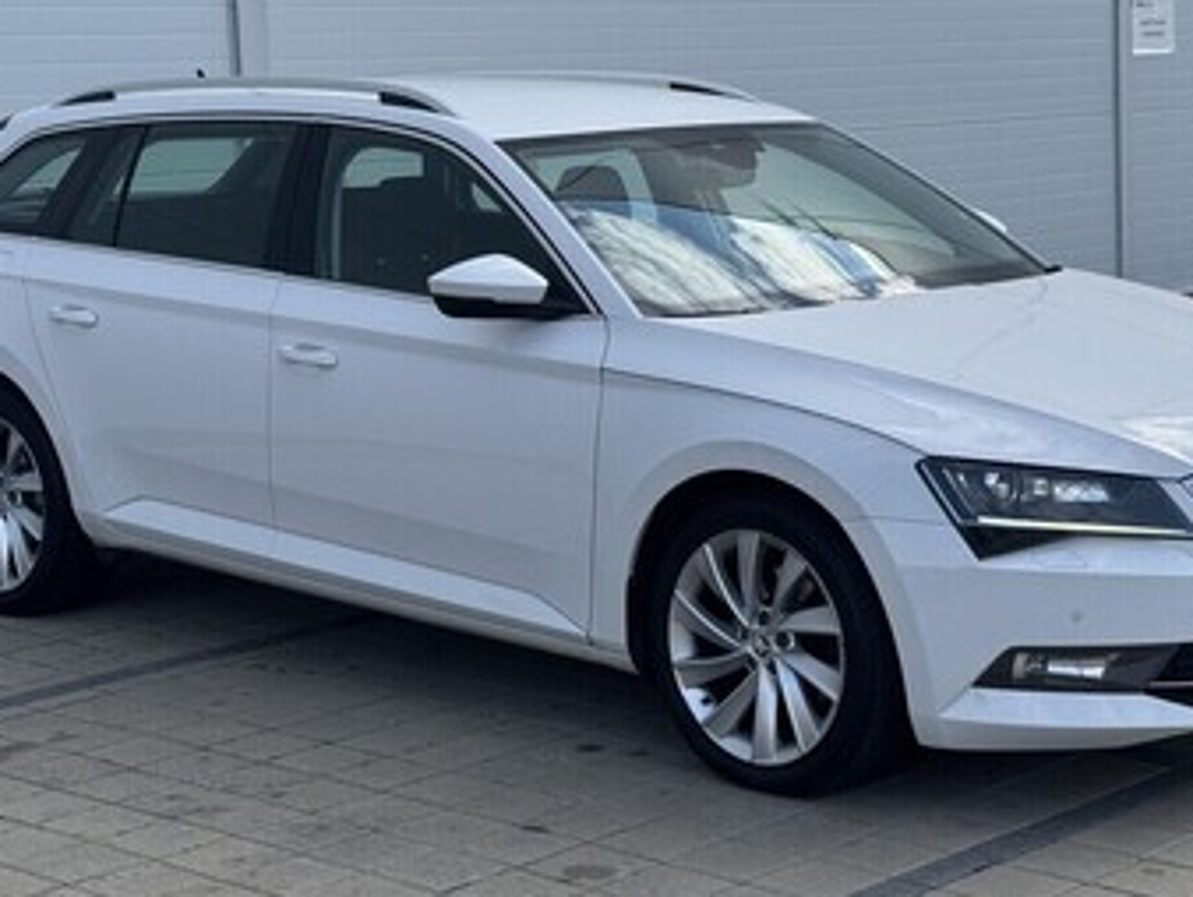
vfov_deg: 18.9
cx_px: 664
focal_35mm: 78
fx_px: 2690
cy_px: 387
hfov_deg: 25.0
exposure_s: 1/2415
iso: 64
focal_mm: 6.76
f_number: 1.78
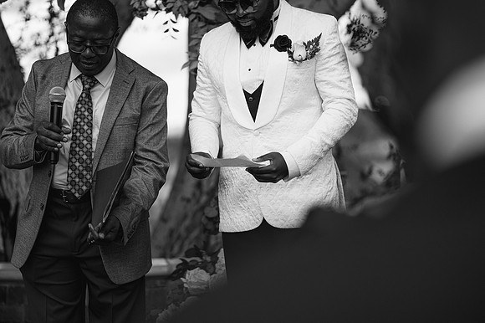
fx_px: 1144
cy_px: 162
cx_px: 242
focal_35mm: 85
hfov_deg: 23.9
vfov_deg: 16.1
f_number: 2
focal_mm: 85
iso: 100
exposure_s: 1/1250
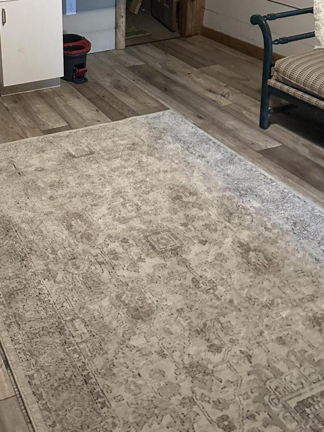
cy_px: 57
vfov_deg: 40.3
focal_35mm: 44
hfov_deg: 31.8
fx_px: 549
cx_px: 55
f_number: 1.78
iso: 1000
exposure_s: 1/40
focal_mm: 6.86
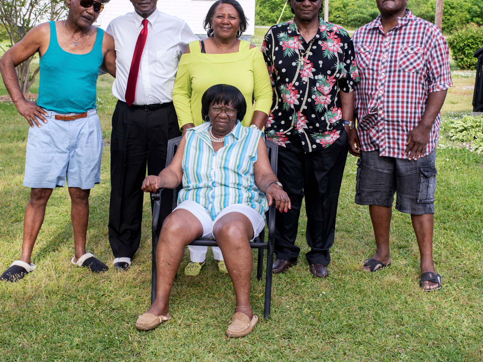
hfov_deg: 35.5
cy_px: 135
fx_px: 753
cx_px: 239
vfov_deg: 26.9
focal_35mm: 54
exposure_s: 1/125
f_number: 9
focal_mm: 55
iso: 400
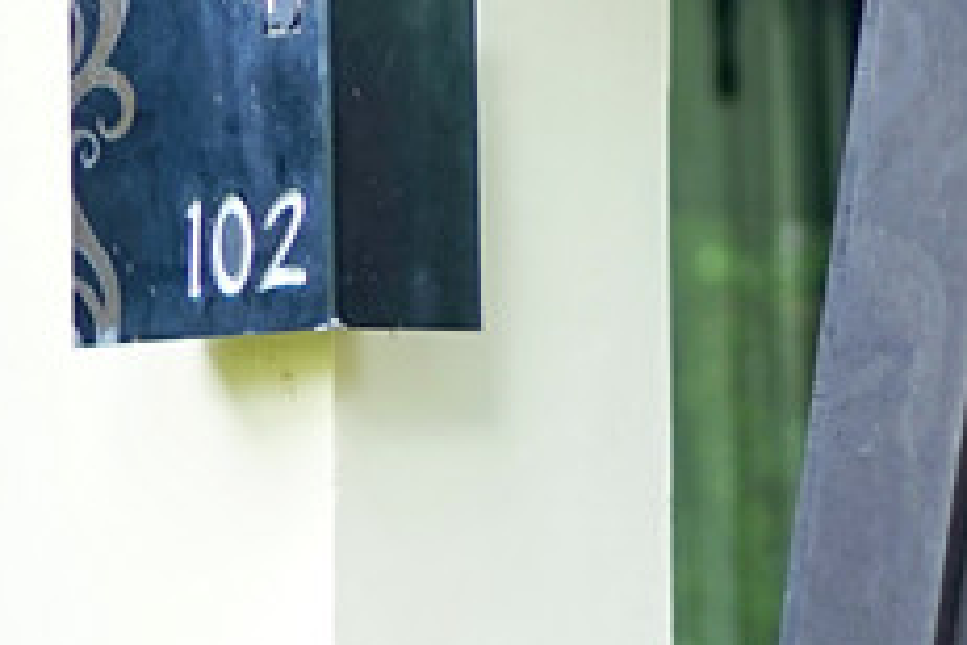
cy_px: 77
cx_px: 1381
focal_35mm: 180
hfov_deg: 11.0
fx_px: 4835
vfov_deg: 7.6
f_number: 1.4
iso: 125
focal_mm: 35
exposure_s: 1/90
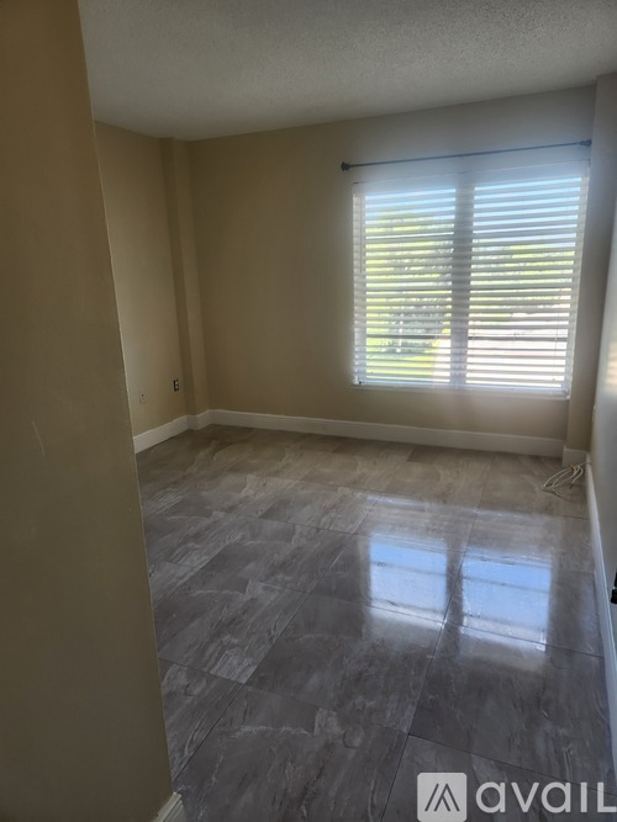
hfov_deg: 58.9
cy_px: 411
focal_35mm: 23
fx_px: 547
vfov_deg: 73.9
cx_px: 308
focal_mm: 5.4
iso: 100
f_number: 1.8
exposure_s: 1/180
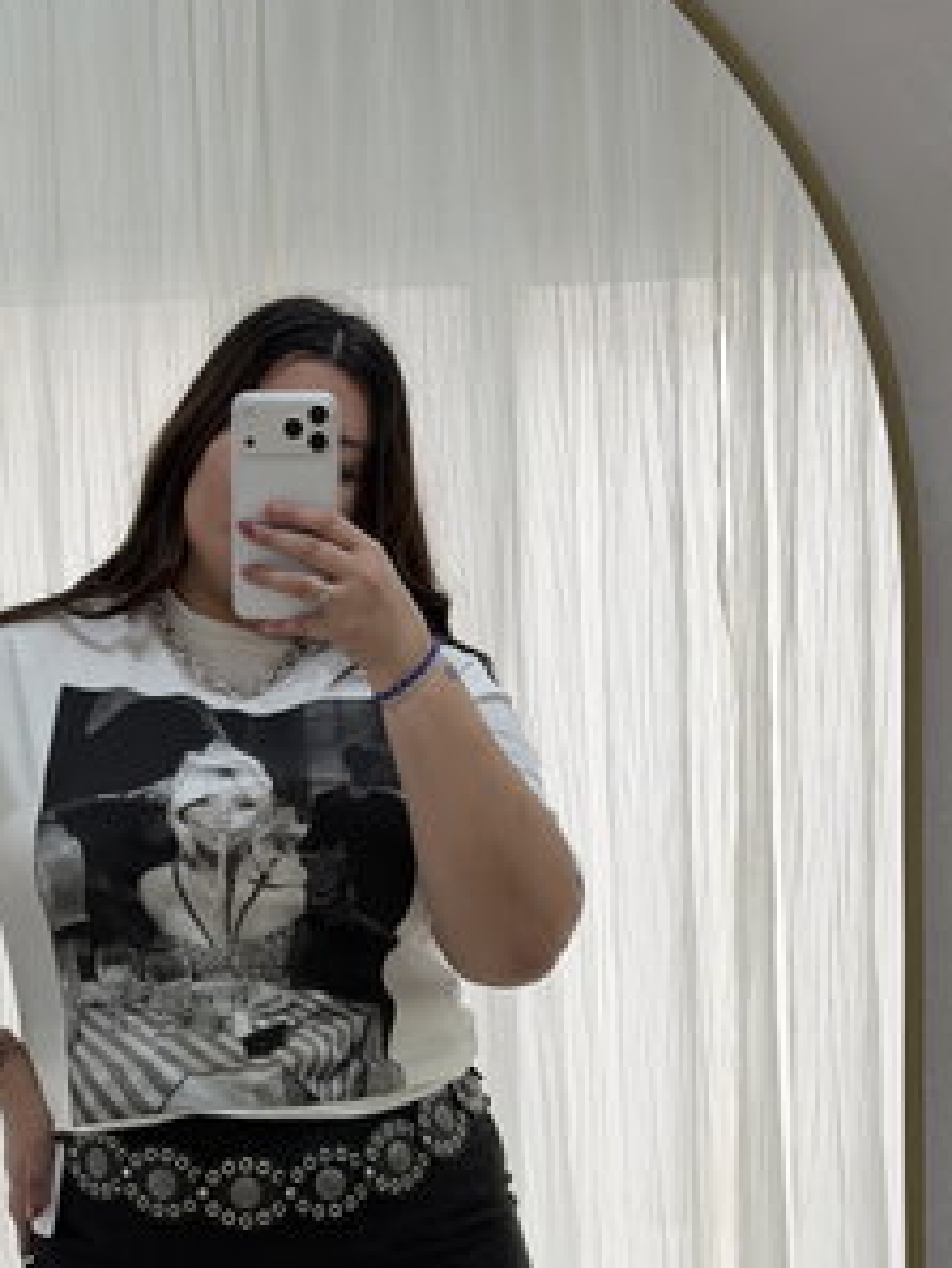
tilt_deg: -15.6
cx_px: 231
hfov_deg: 17.1
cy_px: 1044
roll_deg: +3.9
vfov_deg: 22.4
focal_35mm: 86
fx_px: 3151
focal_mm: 6.76
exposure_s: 1/100
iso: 80
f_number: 1.78
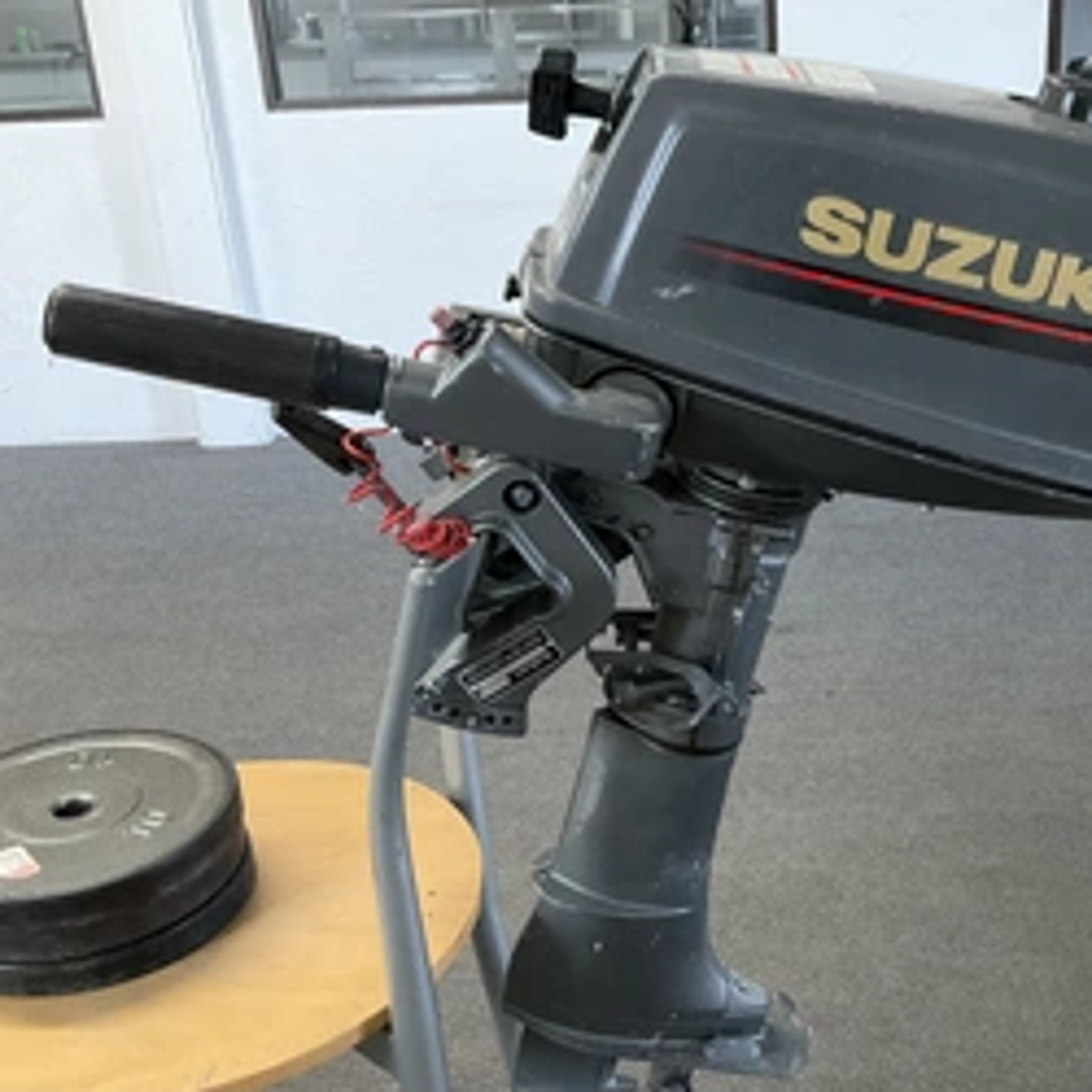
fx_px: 1463
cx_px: 760
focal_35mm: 41
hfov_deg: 40.2
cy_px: 577
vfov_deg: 40.9
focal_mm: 3
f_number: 1.8
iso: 250
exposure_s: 1/60
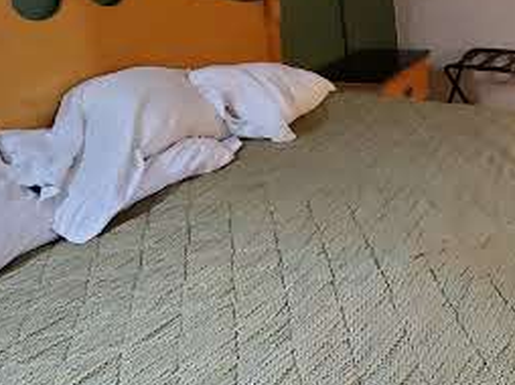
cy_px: 160
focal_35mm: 41
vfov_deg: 35.0
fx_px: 609
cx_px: 410
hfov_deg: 43.7
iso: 800
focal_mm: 1.8
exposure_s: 1/29
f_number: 2.2
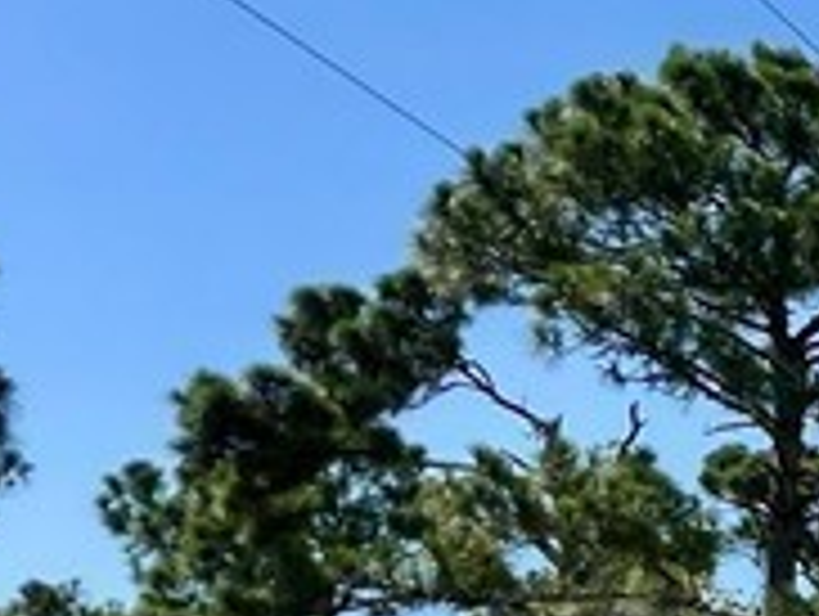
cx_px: 1881
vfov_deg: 18.5
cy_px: 841
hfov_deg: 15.9
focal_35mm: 73
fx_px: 1729
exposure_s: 1/2801
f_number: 1.8
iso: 32
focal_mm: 1.57
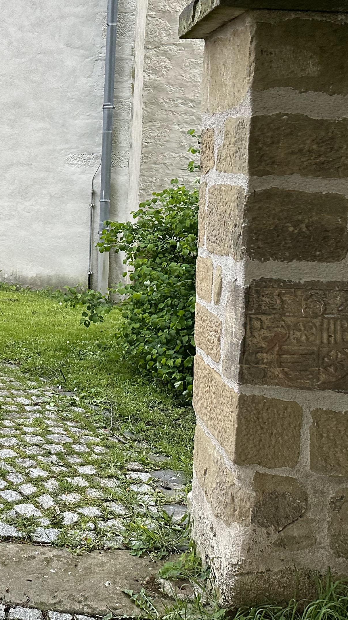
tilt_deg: -2.8
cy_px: 186
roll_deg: -3.4
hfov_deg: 22.5
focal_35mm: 49
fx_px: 804
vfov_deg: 41.3
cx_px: -68
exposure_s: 1/94
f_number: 1.78
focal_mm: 6.86
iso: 250
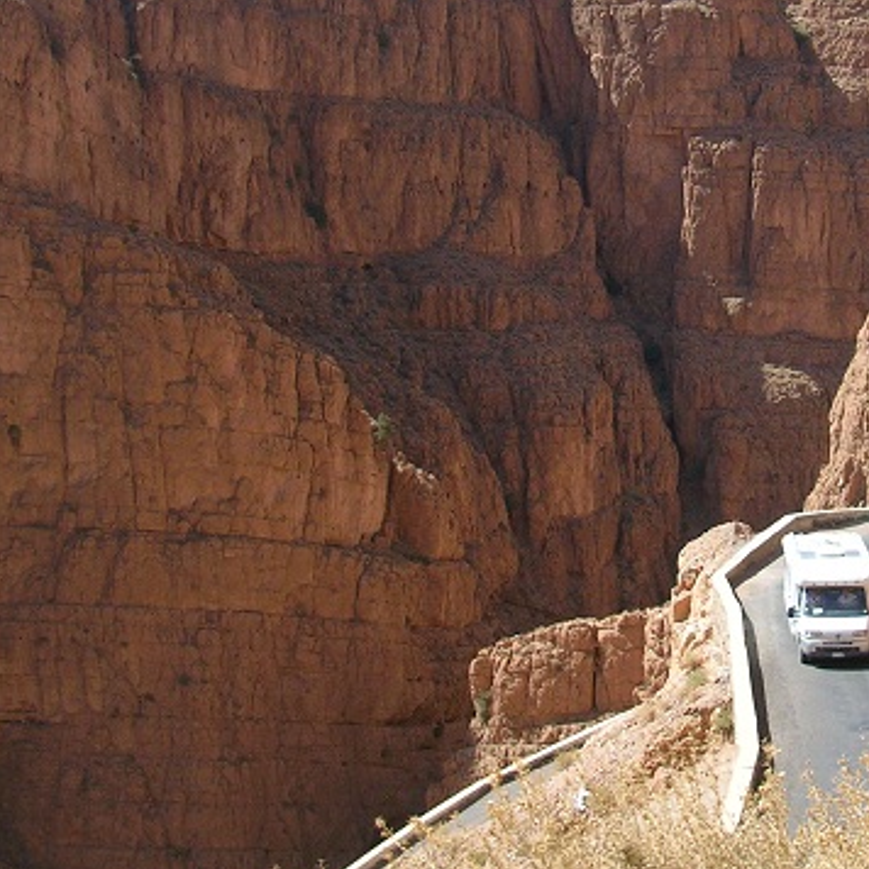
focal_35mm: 58
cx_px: 724
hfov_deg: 28.8
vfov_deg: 29.4
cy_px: 331
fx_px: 1647
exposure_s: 1/582
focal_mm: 5.8
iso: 50
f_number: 2.8
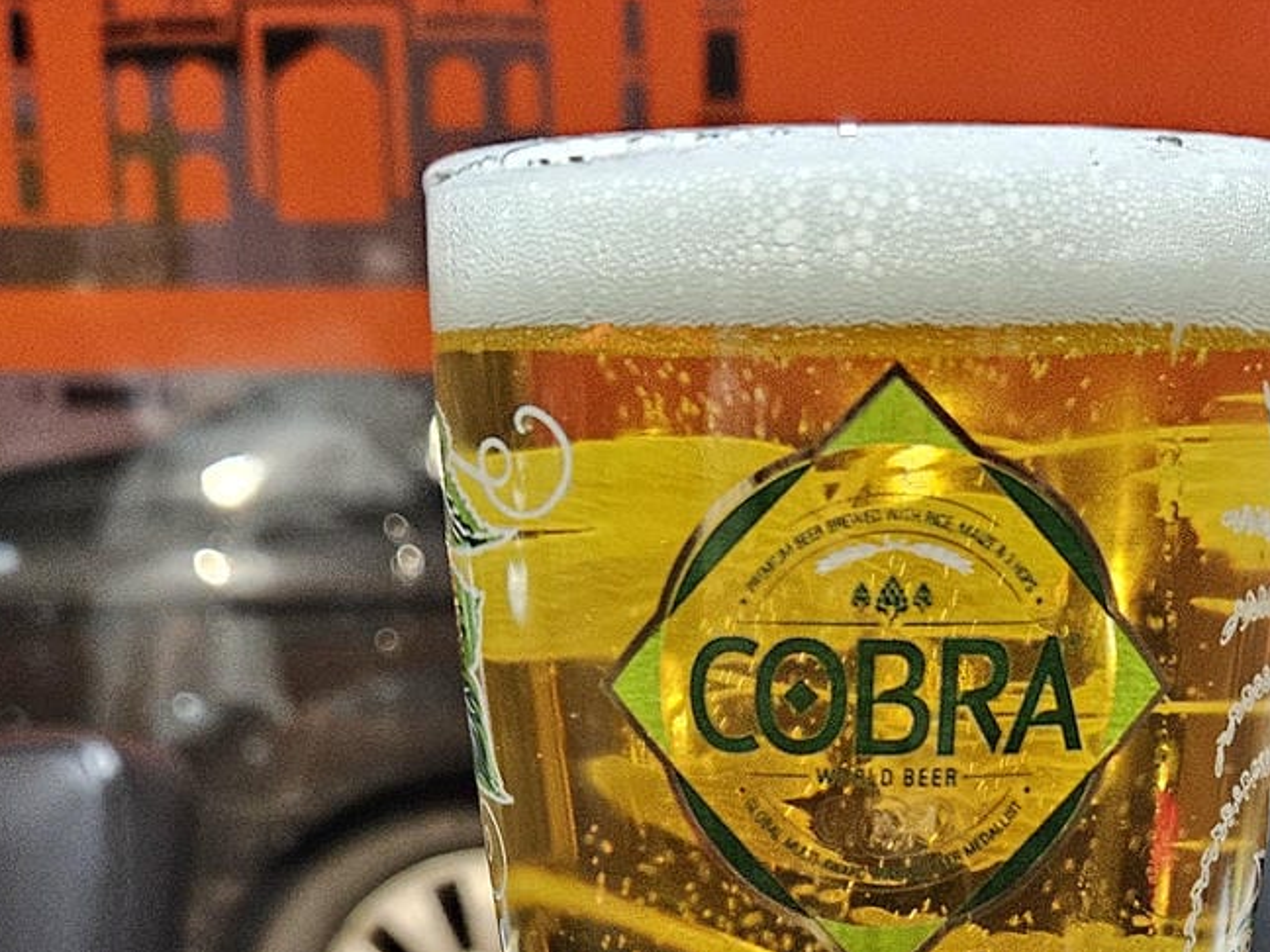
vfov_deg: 19.1
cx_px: 786
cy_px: 1260
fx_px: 2605
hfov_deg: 27.3
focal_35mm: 71
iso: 800
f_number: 1.8
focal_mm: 5.4
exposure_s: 1/50
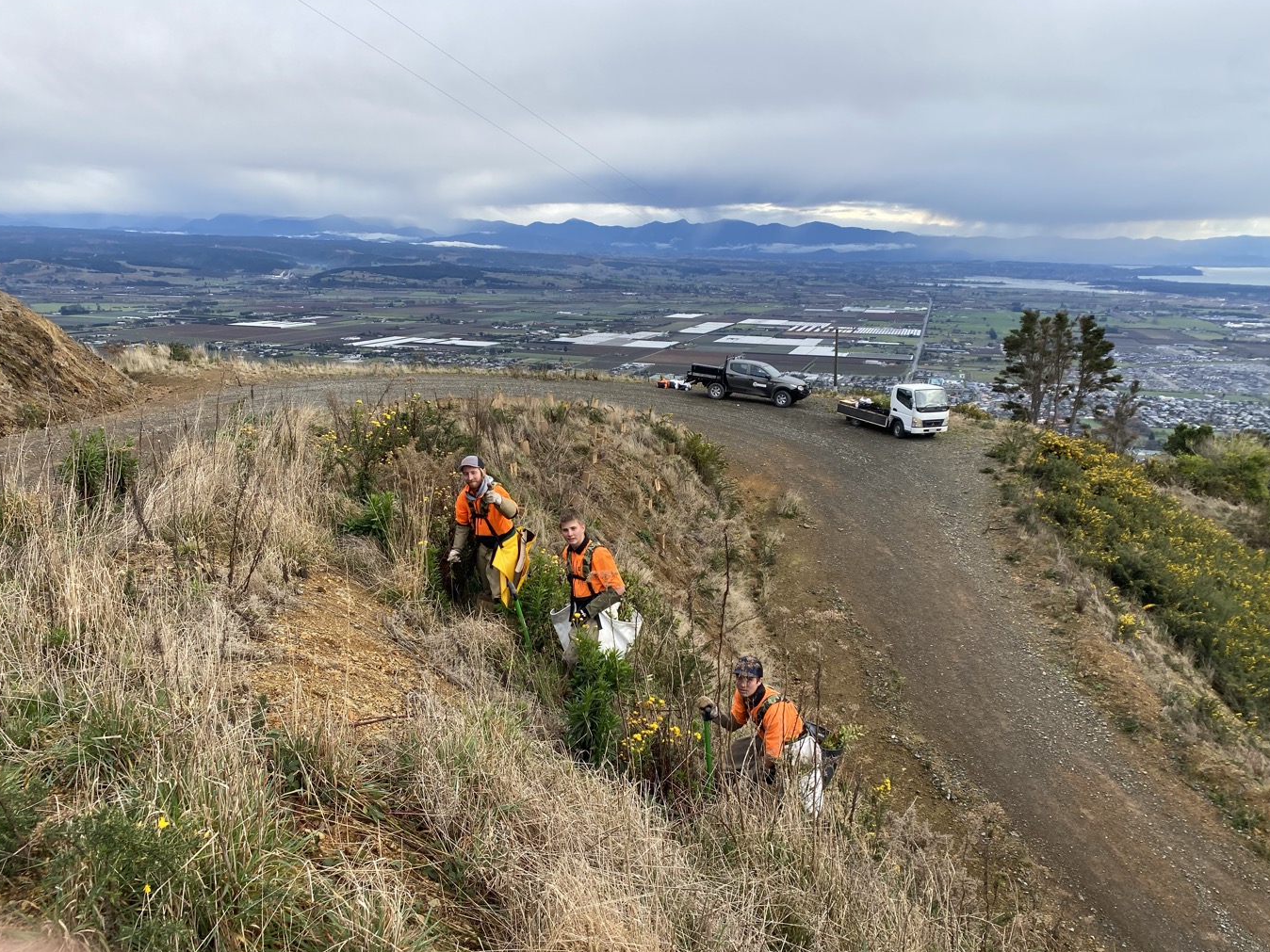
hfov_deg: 65.3
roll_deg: -0.8
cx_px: 646
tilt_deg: -13.8
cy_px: 486
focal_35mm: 27
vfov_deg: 51.4
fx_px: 991
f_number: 1.8
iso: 32
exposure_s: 1/573
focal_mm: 4.25
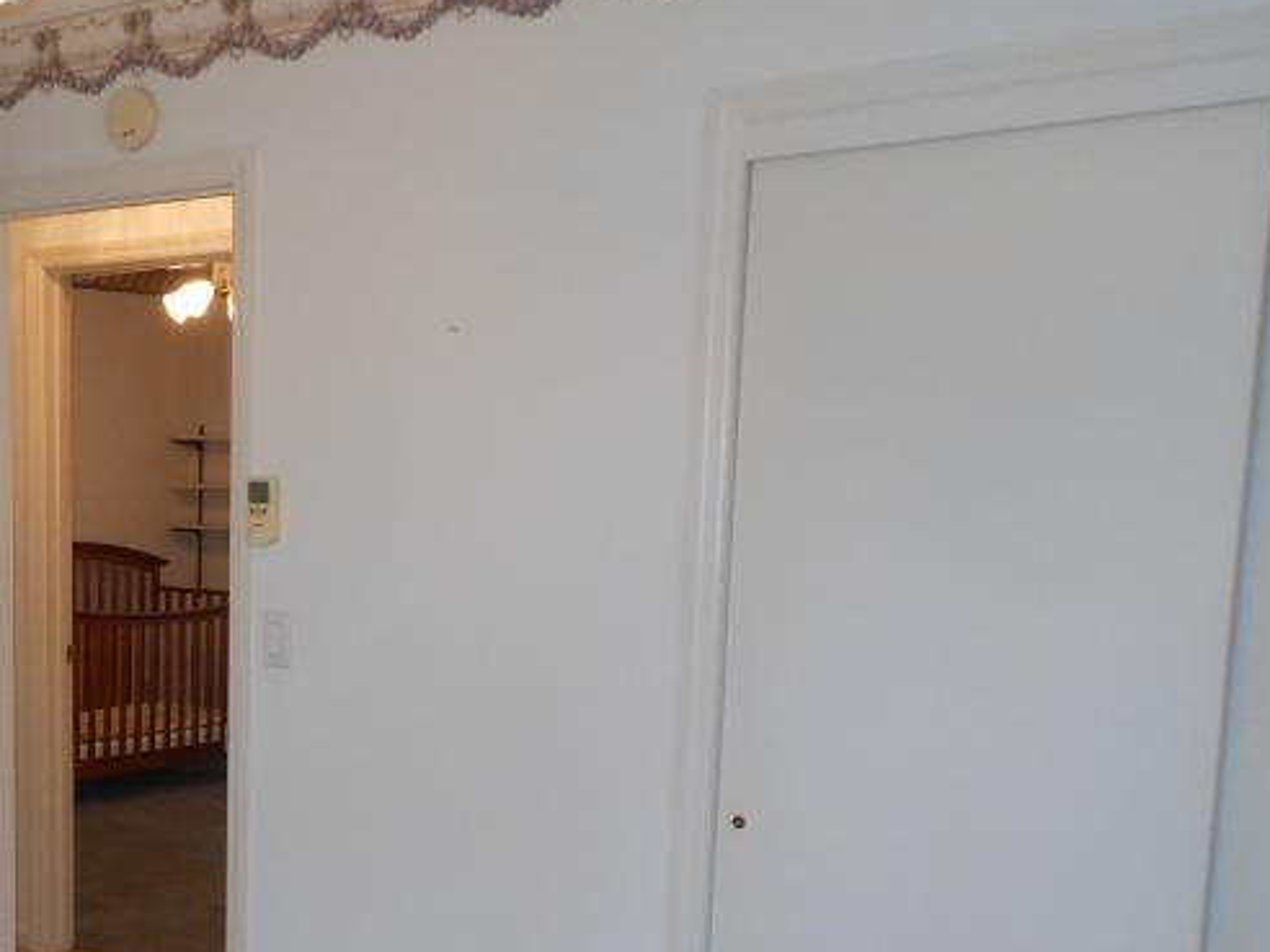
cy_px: 686
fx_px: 1908
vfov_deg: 27.7
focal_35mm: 52
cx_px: 62
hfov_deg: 34.2
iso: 200
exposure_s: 1/25
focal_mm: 4.5
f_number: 3.2
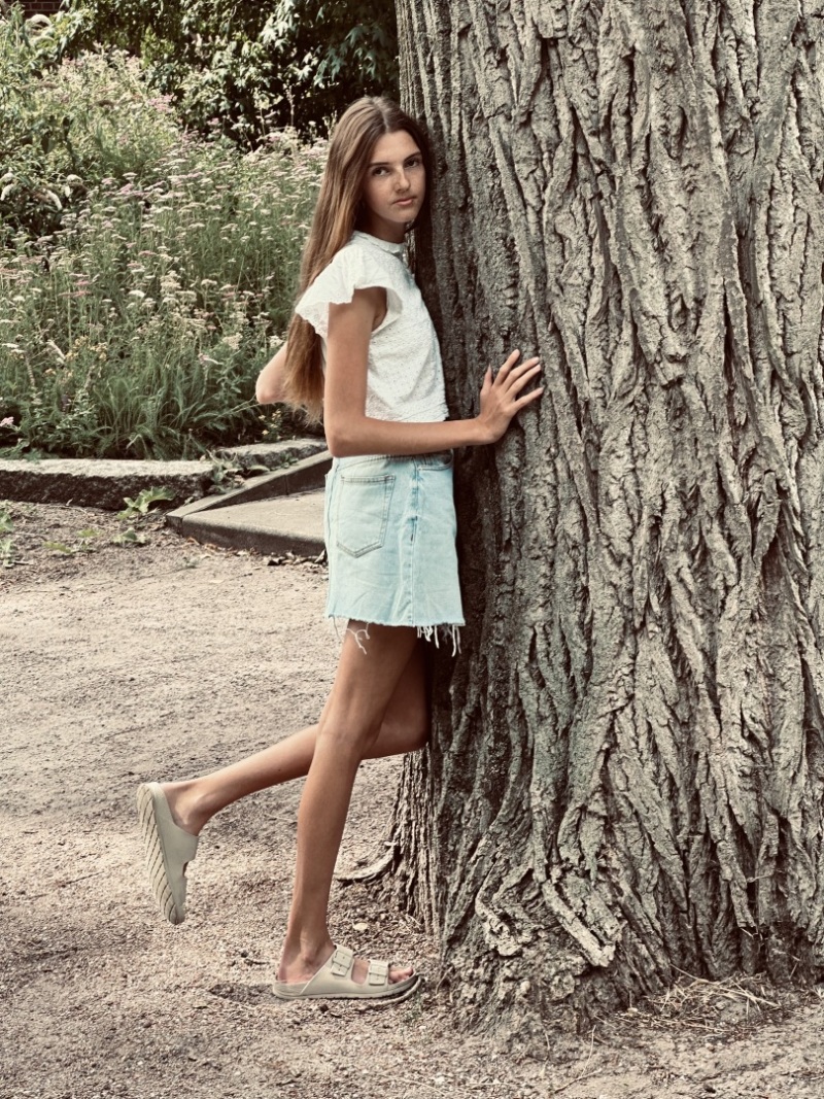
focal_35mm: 77
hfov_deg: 19.1
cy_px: 550
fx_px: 2444
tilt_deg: -7.8
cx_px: 412
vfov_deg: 25.3
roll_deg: +1.4
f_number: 2.8
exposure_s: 1/124
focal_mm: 9
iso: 32
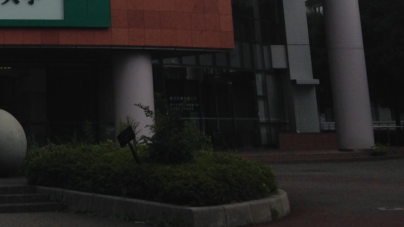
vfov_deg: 12.2
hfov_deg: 22.1
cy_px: -144
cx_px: 1
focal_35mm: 93
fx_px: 996
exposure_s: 1/1869
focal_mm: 4.12
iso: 50
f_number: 2.4
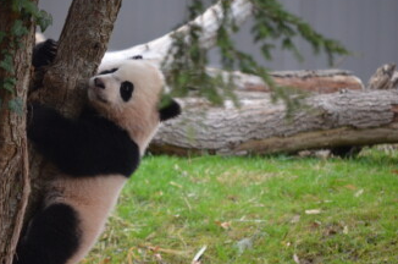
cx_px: 126
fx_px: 3454
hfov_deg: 6.6
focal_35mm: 313
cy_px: 155
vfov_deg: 4.4
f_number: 5
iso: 1250
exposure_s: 1/500
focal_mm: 150
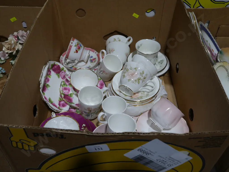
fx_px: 225
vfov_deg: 41.8
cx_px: 114
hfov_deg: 53.9
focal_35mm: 34
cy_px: 86
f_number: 4.5
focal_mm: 17
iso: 200
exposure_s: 1/160
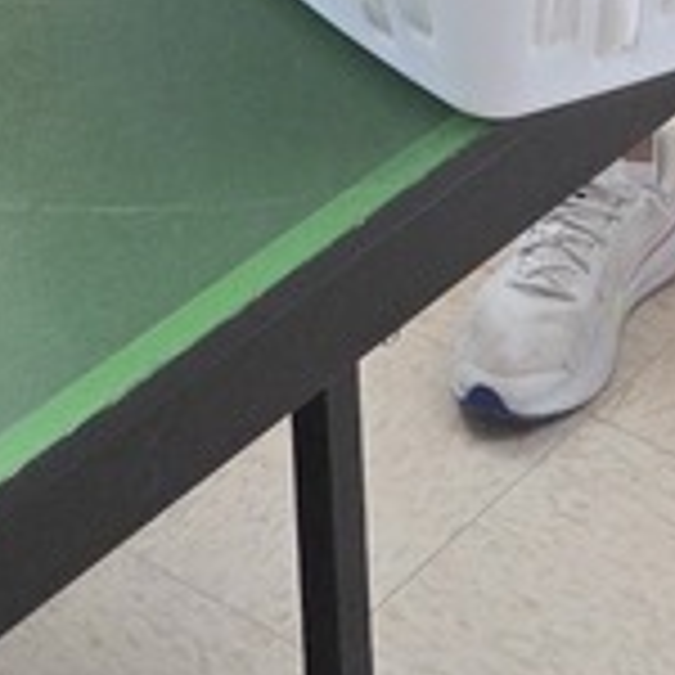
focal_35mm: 139
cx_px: 734
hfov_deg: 12.4
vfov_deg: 10.5
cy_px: -1035
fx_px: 3067
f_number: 1.8
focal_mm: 5.4
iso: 200
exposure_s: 1/120
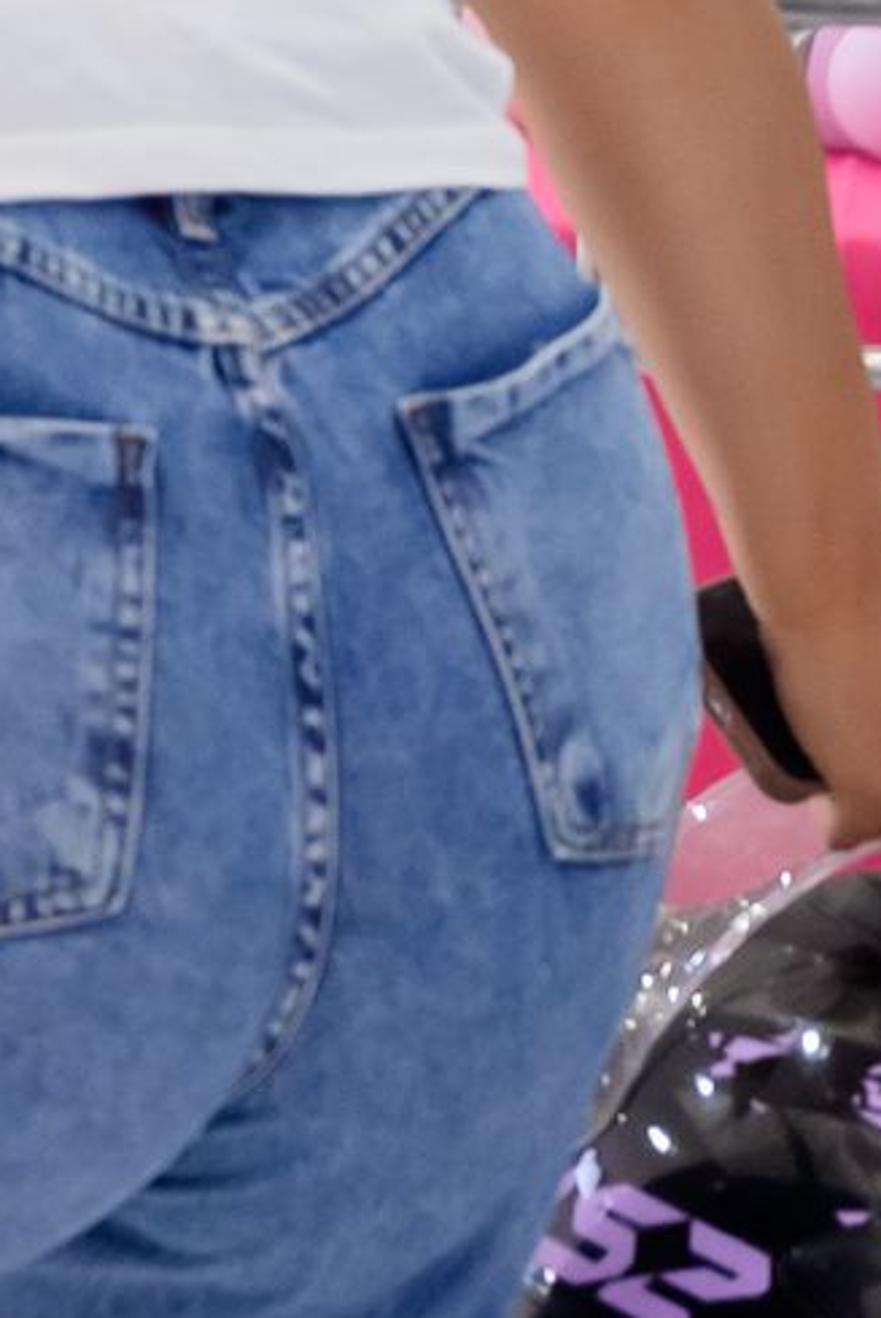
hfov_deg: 4.7
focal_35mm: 288
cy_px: 137
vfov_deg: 7.1
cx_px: -1277
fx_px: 10549
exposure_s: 1/160
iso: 2000
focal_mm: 49
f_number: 4
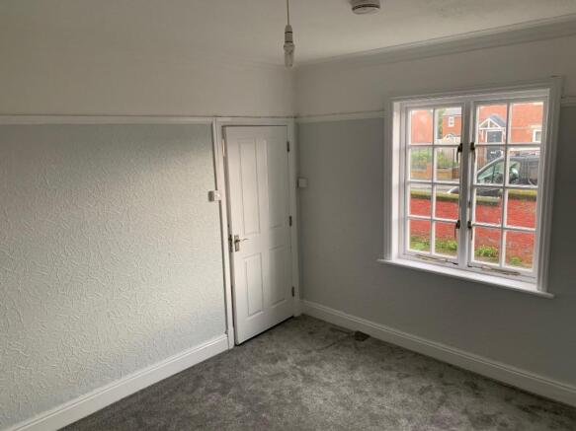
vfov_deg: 53.0
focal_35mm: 26
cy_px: 216
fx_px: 433
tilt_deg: -8.7
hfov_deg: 67.3
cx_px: 288
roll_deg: +1.4
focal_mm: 4.25
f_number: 1.8
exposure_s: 1/60
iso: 160
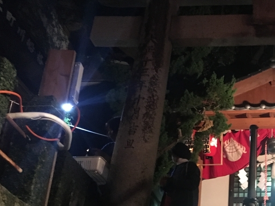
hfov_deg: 30.4
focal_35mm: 59
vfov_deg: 24.6
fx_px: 469
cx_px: 275
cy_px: 150
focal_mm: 4.15
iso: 320
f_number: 2.2
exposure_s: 1/15
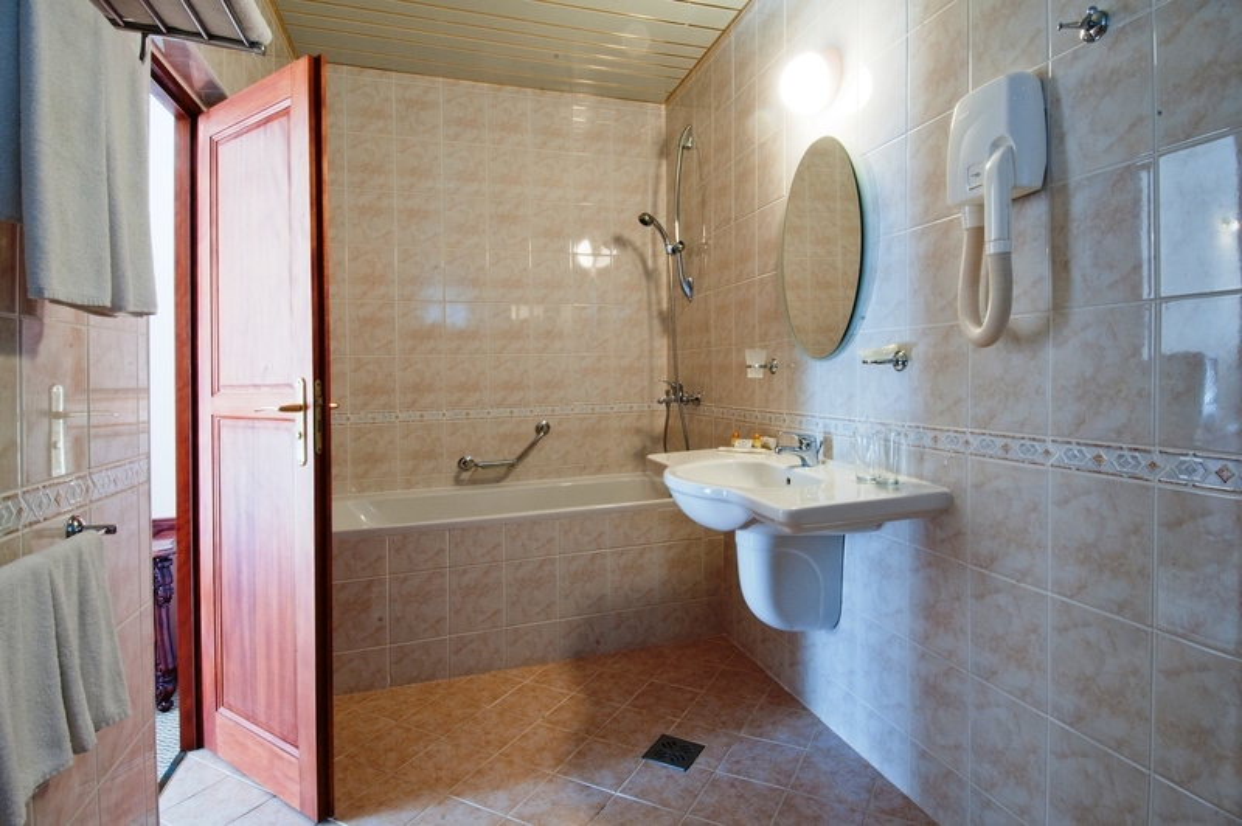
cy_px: 413
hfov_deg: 96.8
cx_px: 621
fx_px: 552
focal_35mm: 16
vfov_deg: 73.6
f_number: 20
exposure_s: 1/1.67
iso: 1000
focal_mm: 16
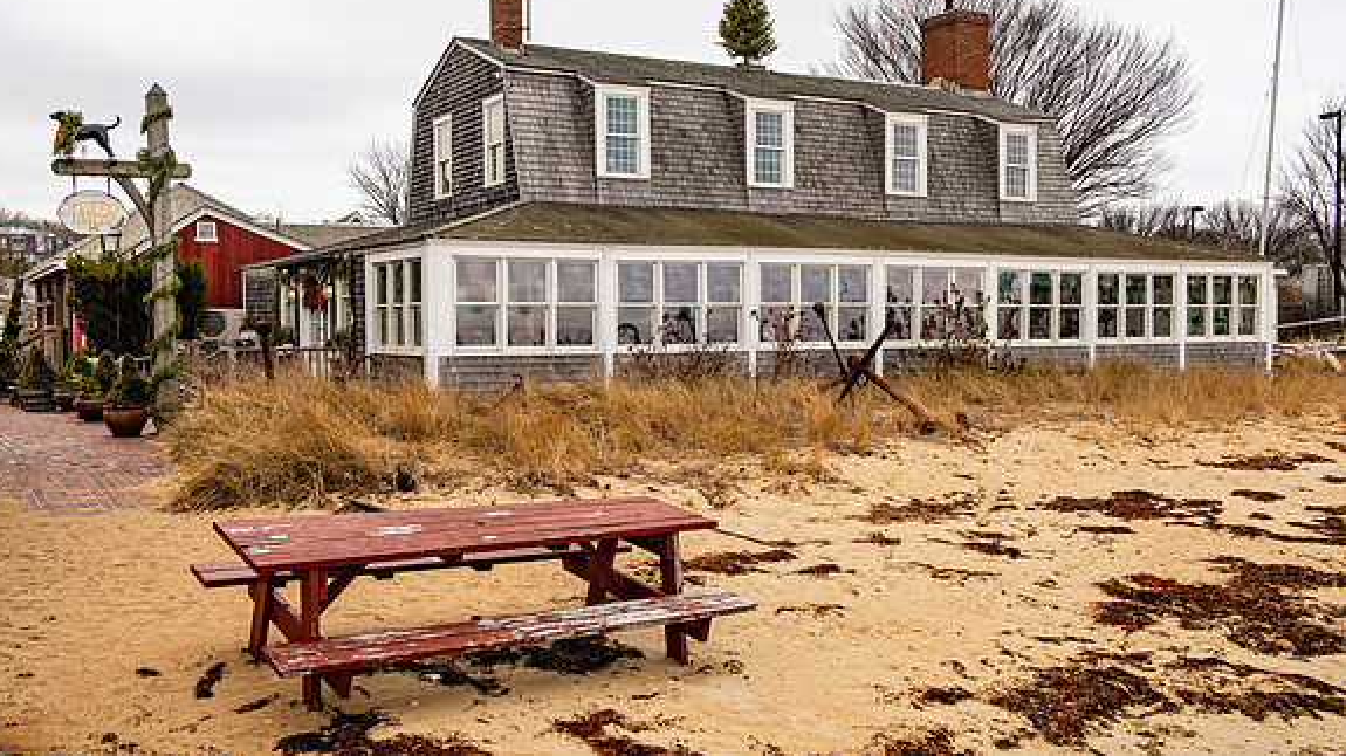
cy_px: 305
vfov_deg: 31.9
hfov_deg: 54.0
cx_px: 669
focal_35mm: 37
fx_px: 1320
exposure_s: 1/80
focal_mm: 23
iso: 200
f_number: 11
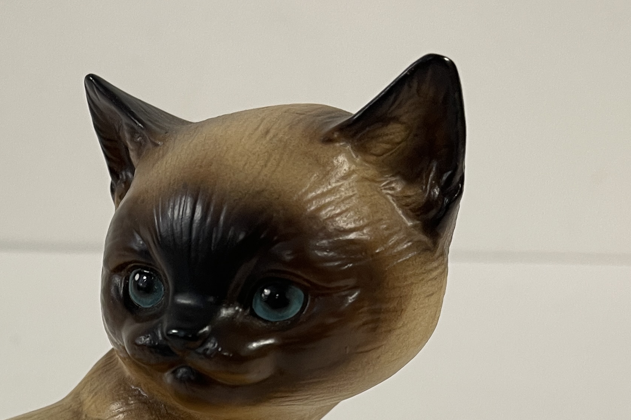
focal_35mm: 62
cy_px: 510
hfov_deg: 31.5
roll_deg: -3.5
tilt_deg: -20.8
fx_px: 1087
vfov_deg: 20.4
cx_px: 122
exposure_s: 1/50
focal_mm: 5.1
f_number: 1.6
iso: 80
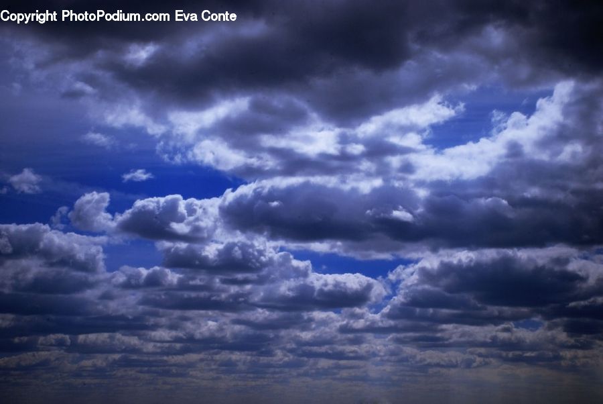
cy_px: 202
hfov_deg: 35.0
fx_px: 956
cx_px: 302
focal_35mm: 57
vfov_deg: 23.8
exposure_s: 1/125
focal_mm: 38
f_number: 29
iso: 100
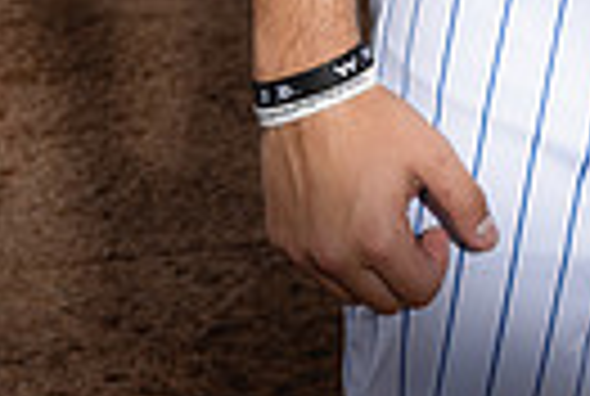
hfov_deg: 14.5
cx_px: 671
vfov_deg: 9.1
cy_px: -544
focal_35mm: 137
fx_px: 2250
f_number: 7.1
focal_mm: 40
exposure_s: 1/250
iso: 250
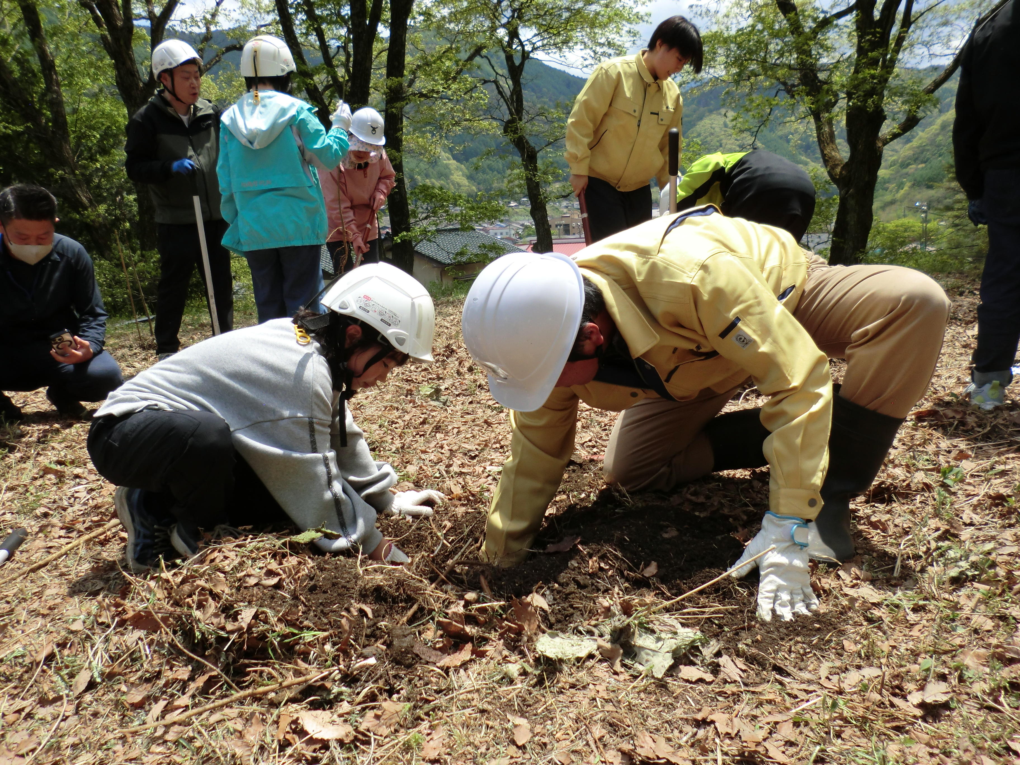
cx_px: 510
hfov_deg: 65.3
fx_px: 796
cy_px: 382
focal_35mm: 27
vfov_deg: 51.4
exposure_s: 1/800
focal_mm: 4.9
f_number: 3.2
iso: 50
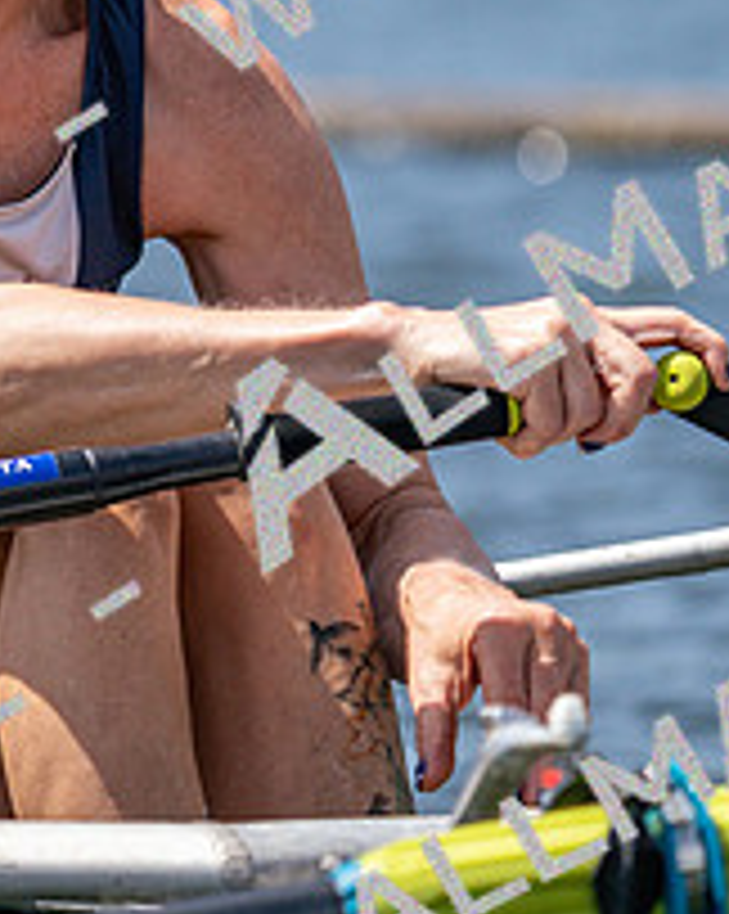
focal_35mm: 800
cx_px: -148
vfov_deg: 2.4
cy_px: 146
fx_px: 21608
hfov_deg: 1.9
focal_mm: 298
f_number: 5.6
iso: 320
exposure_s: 1/2000
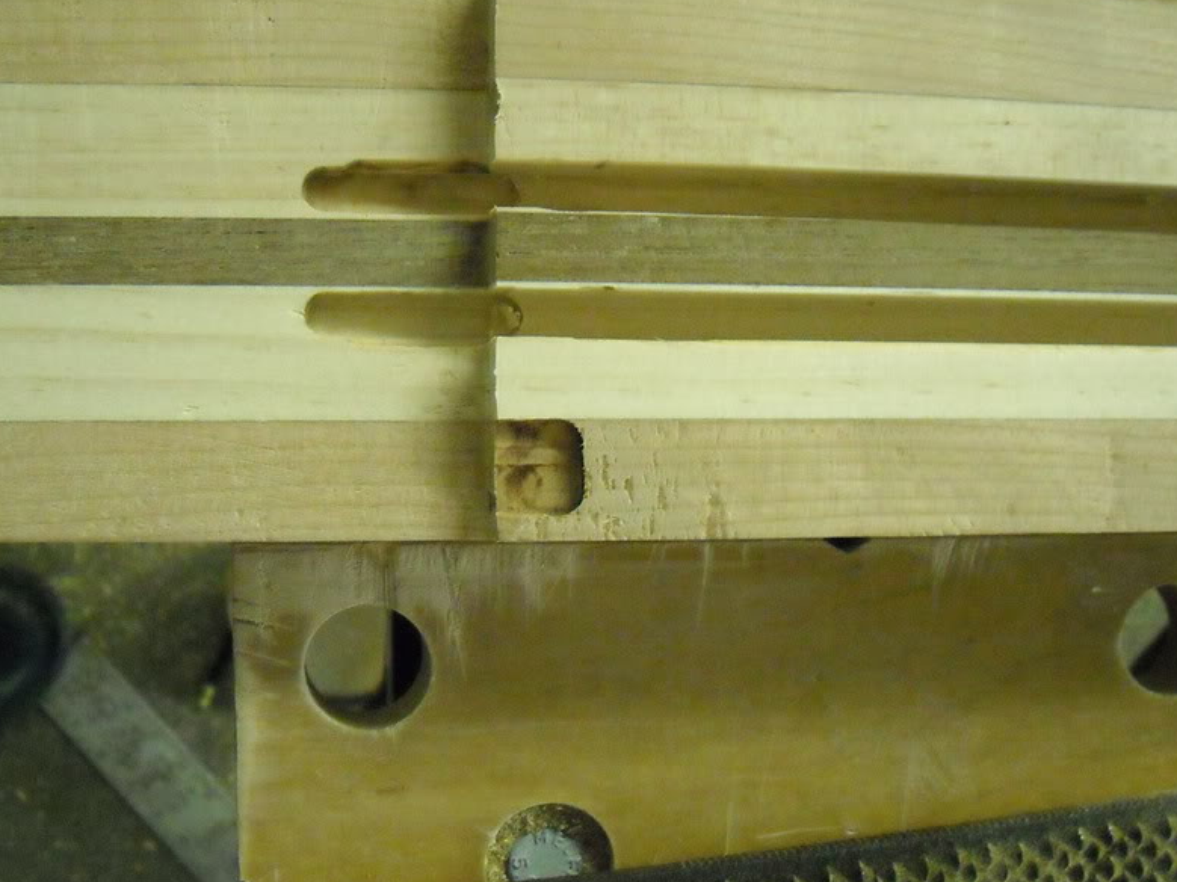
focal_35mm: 46
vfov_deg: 31.5
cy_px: 452
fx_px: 1564
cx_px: 521
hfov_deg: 41.2
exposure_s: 1/33
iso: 800
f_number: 2.8
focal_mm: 5.7
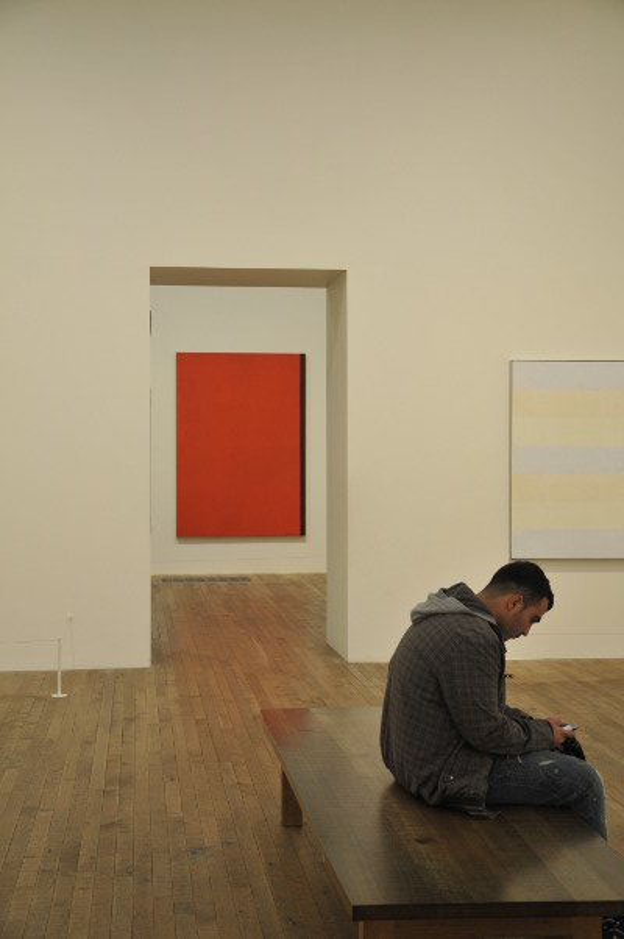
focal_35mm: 51
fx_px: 1329
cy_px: 470
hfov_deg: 26.4
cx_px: 312
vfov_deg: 38.9
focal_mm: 34
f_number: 4.5
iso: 400
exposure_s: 1/13
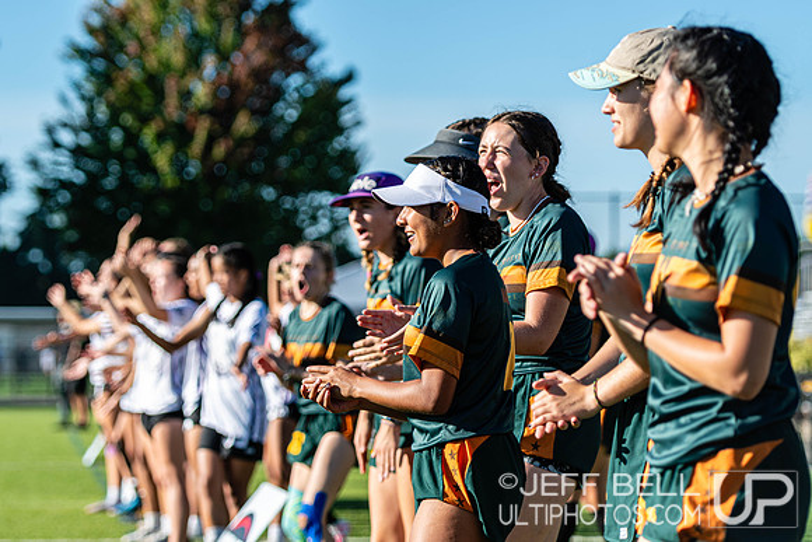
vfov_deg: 9.2
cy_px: 271
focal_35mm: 150
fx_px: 3384
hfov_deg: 13.7
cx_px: 406
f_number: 3.2
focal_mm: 100
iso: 100
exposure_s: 1/1250
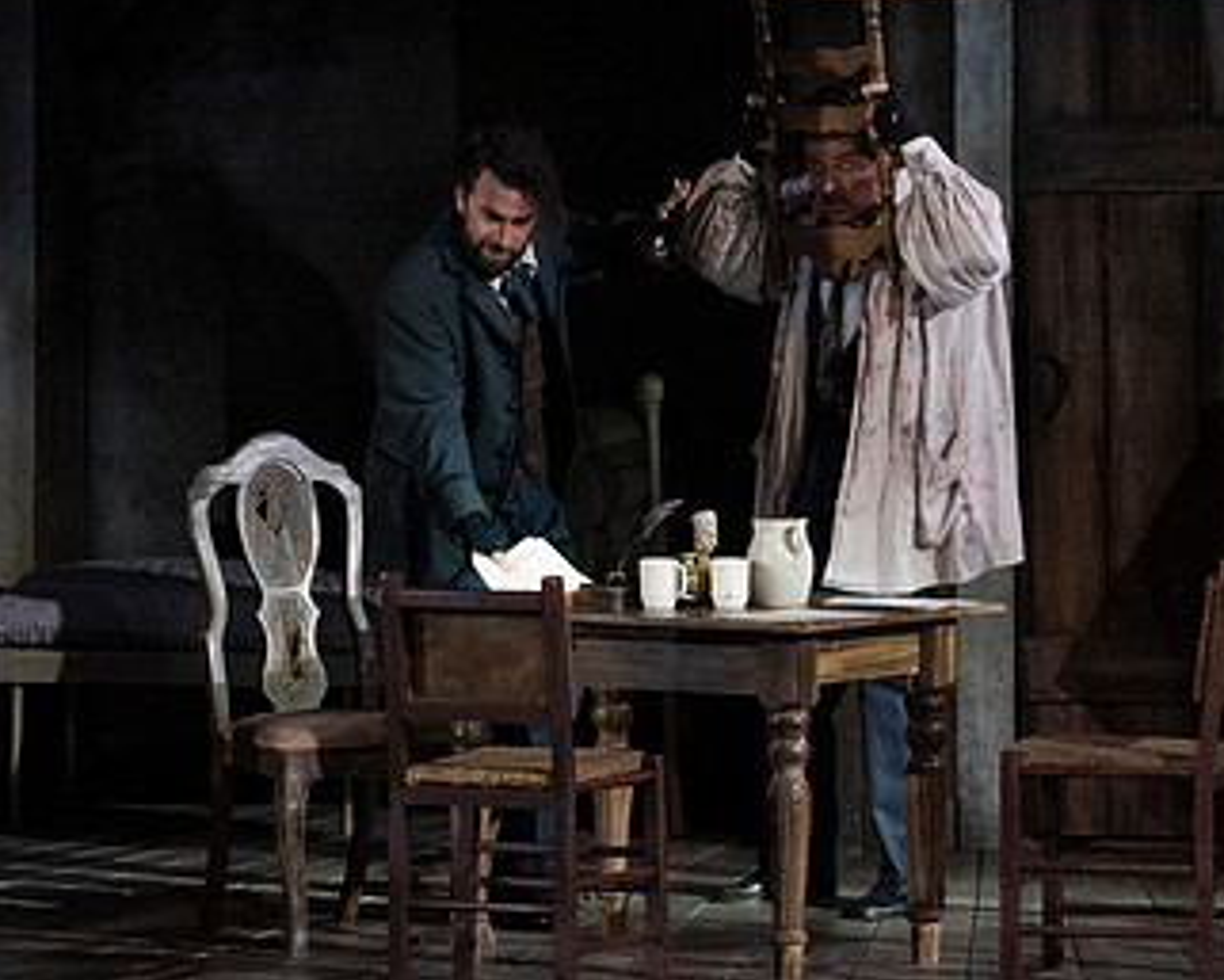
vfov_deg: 5.3
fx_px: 10509
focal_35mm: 290
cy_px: 414
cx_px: 549
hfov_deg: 6.7
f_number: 13
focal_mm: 171
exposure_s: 1/320
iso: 16000
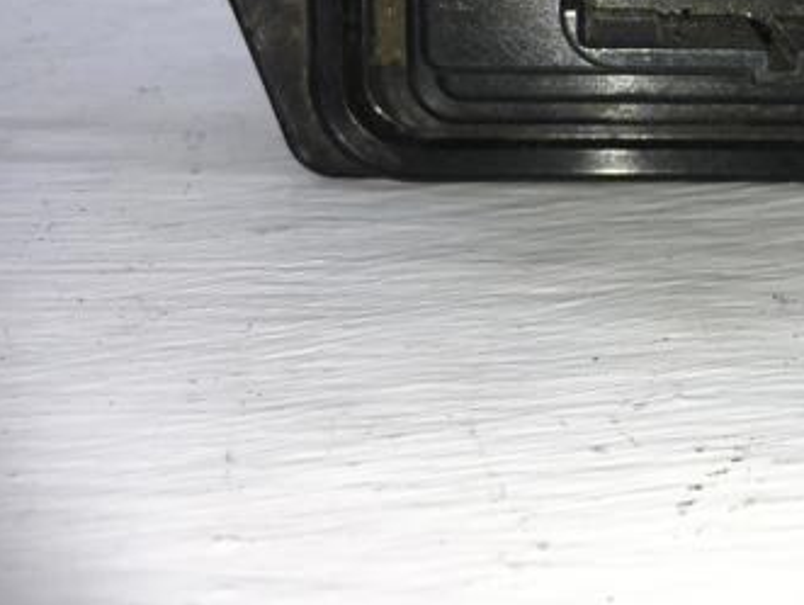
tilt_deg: -18.1
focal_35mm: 56
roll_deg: -2.2
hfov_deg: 32.5
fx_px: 1302
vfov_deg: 25.1
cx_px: 731
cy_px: 27
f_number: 2.2
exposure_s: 1/432
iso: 25
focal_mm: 4.15
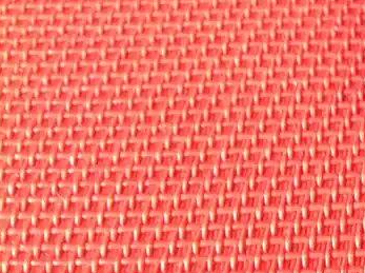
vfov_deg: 14.0
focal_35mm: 101
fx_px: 1063
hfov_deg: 17.7
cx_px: 524
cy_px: -87
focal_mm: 4.28
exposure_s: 1/15
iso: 125
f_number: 2.4
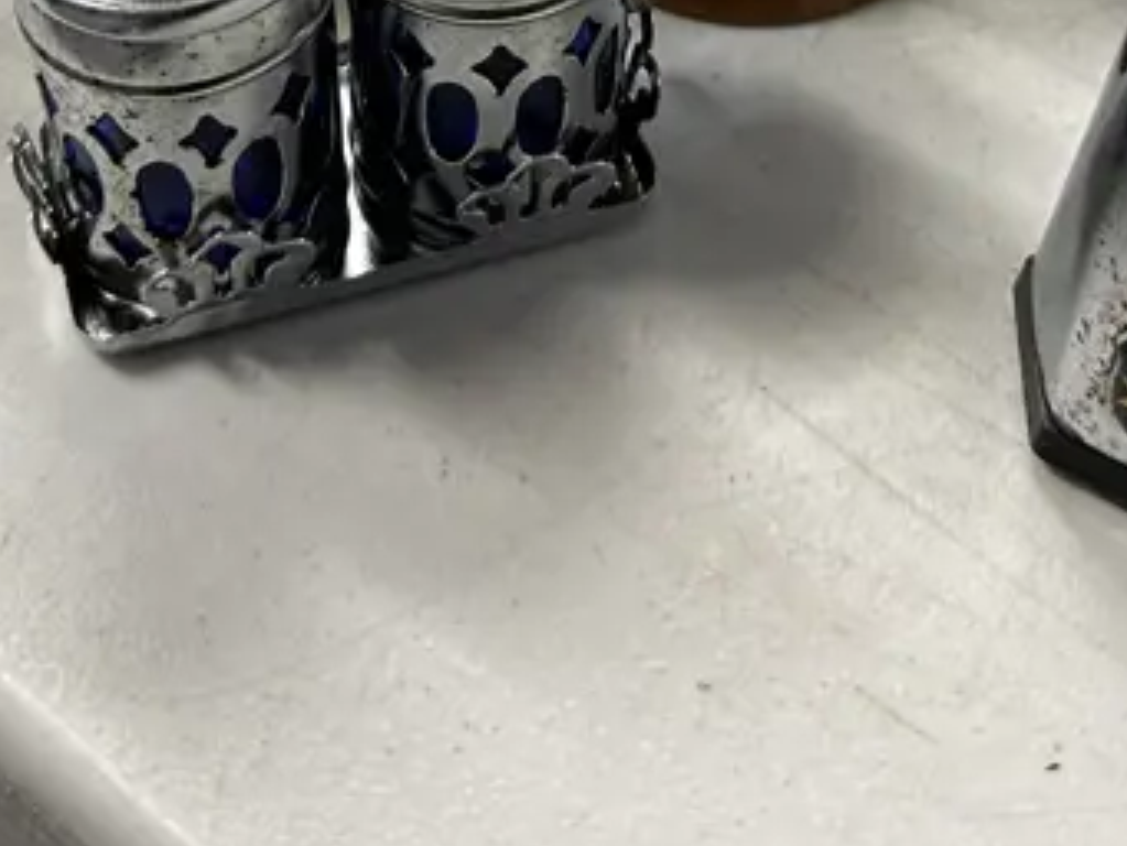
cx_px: 648
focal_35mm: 72
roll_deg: -2.7
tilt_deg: -36.1
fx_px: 2345
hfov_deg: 27.0
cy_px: -387
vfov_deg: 18.4
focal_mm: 6.86
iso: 200
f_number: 1.78
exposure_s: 1/100
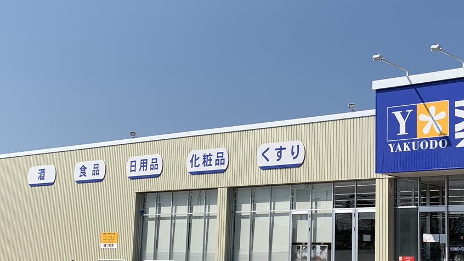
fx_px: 664
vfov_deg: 22.2
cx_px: 359
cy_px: 166
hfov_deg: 37.4
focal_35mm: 54
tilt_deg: +6.8
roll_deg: -1.1
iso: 25
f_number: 1.8
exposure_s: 1/3788
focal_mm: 4.25
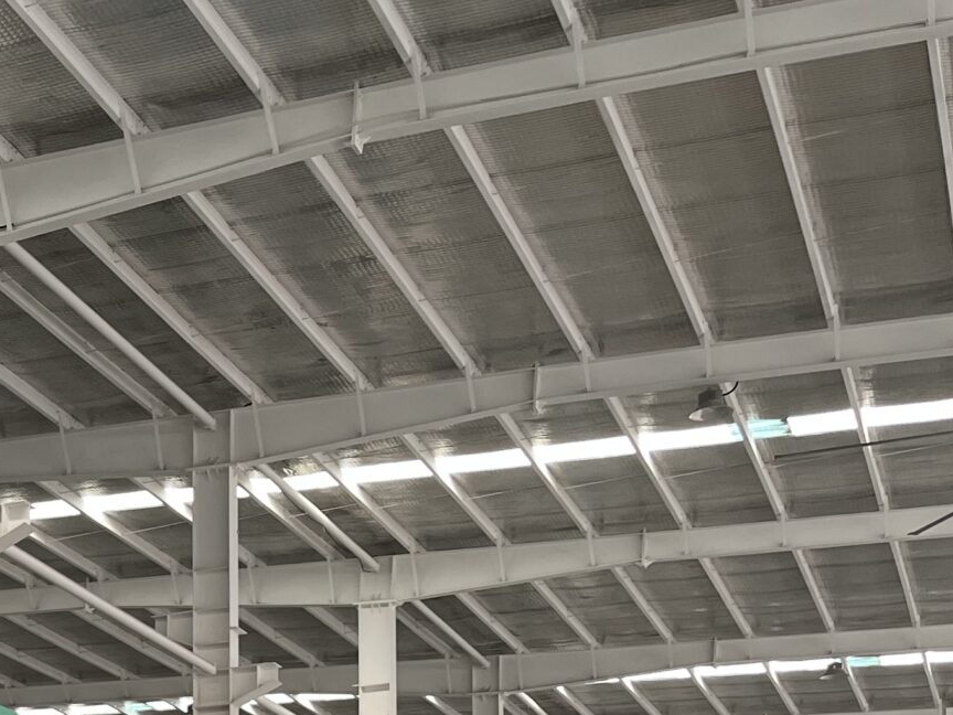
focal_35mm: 77
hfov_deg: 23.3
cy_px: 1041
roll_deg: +0.2
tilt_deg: +3.2
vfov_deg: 17.4
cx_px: -174
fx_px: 2120
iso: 100
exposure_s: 1/122
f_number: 1.6
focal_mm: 5.1
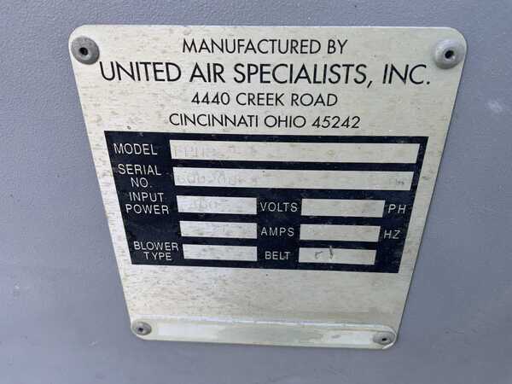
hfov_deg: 61.7
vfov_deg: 48.2
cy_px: 192
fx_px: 429
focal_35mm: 29
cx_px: 256
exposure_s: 1/122
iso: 25
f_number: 1.8
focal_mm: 3
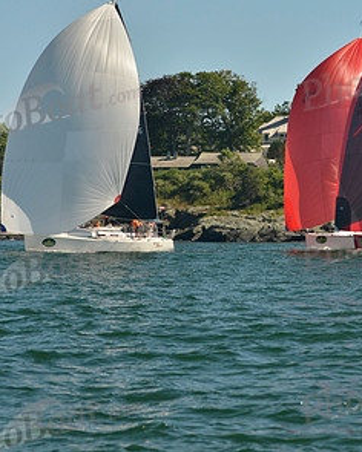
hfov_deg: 12.0
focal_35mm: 129
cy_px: 173
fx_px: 1728
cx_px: 222
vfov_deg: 14.9
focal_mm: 70
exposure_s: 1/1250
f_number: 5.6
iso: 400
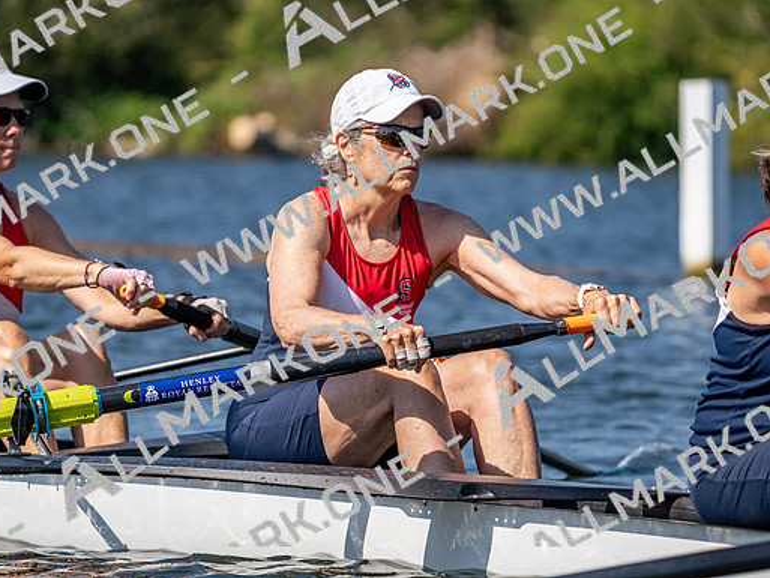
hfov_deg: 6.6
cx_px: 366
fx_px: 6653
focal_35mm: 299
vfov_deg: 5.0
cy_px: 289
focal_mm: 275
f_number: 5.6
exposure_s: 1/2000
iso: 200
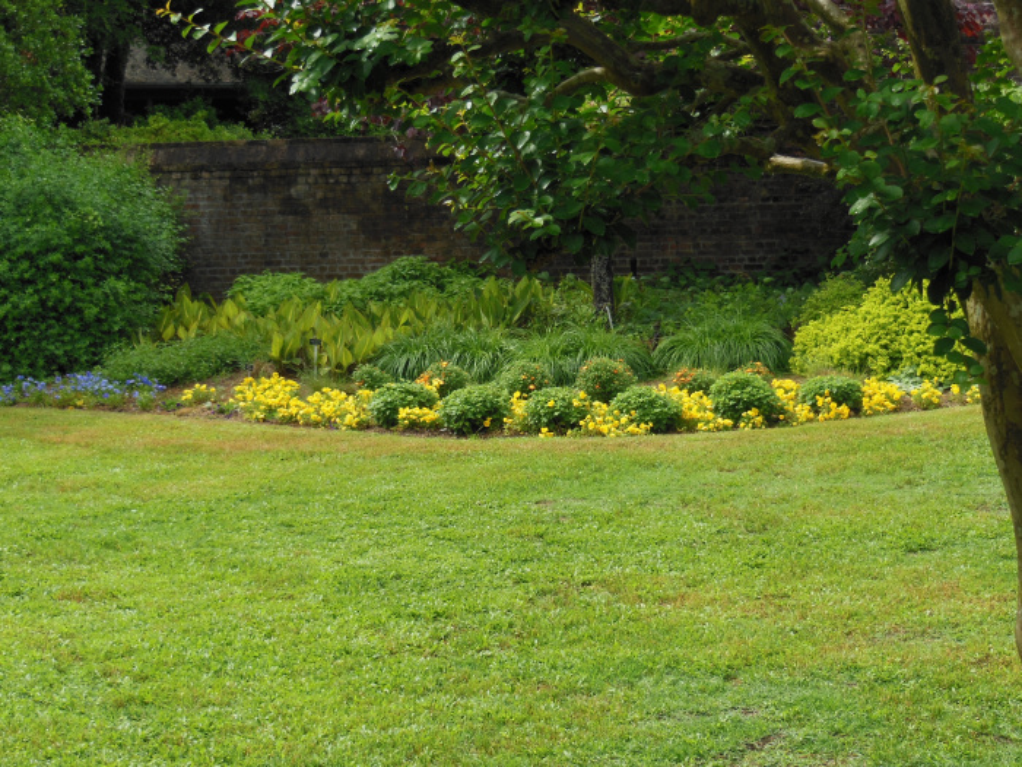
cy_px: 384
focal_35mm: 80
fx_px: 2362
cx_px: 511
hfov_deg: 24.4
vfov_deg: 18.4
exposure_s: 1/160
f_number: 5.4
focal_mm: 14.3
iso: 125
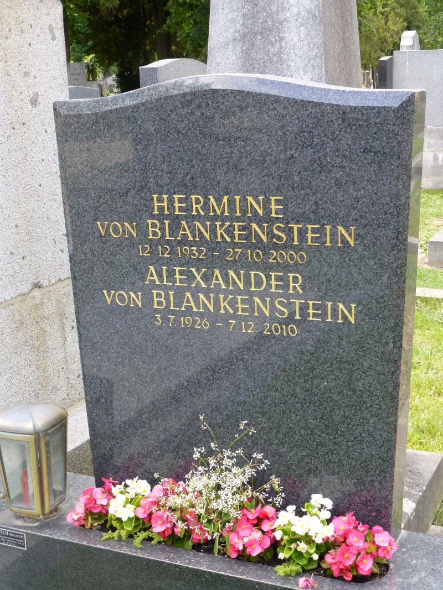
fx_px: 870
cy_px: 295
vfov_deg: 37.5
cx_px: 222
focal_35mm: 51
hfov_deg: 28.6
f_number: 4.4
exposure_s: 1/250
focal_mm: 9
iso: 400
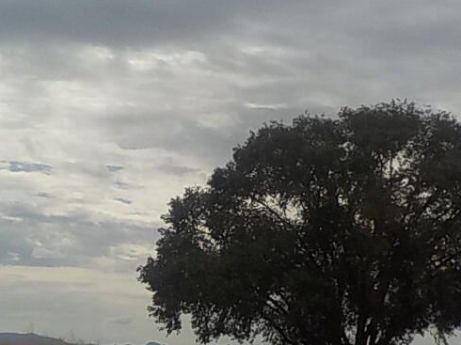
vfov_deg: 15.1
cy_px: 202
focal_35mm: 98
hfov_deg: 20.0
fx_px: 1304
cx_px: 174
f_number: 6.6
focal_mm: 4.1
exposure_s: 1/1000
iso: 125
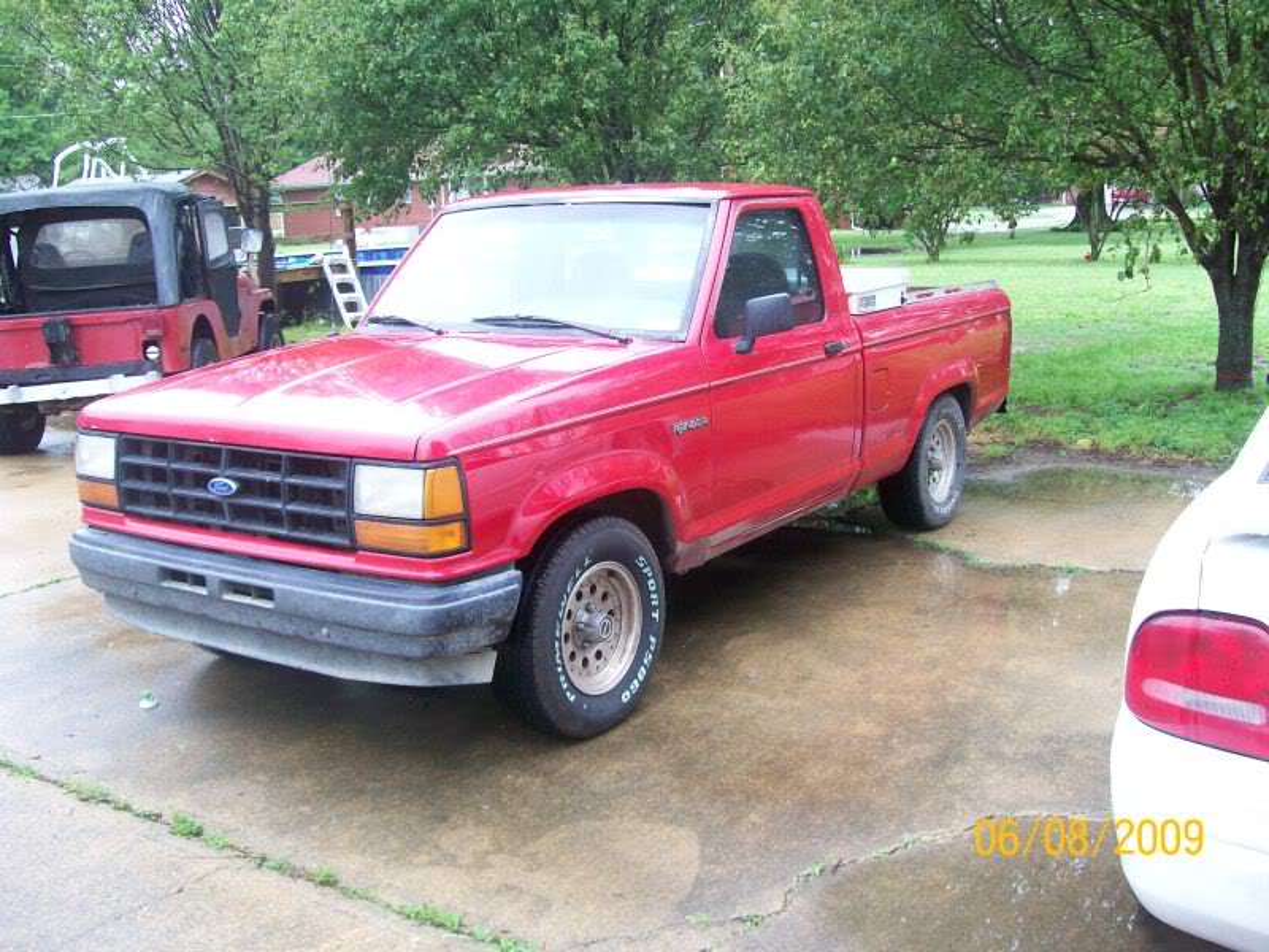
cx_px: 634
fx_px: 1320
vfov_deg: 39.7
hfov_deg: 51.4
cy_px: 476
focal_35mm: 36
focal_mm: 6
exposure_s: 1/68.9
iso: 80
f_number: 2.7
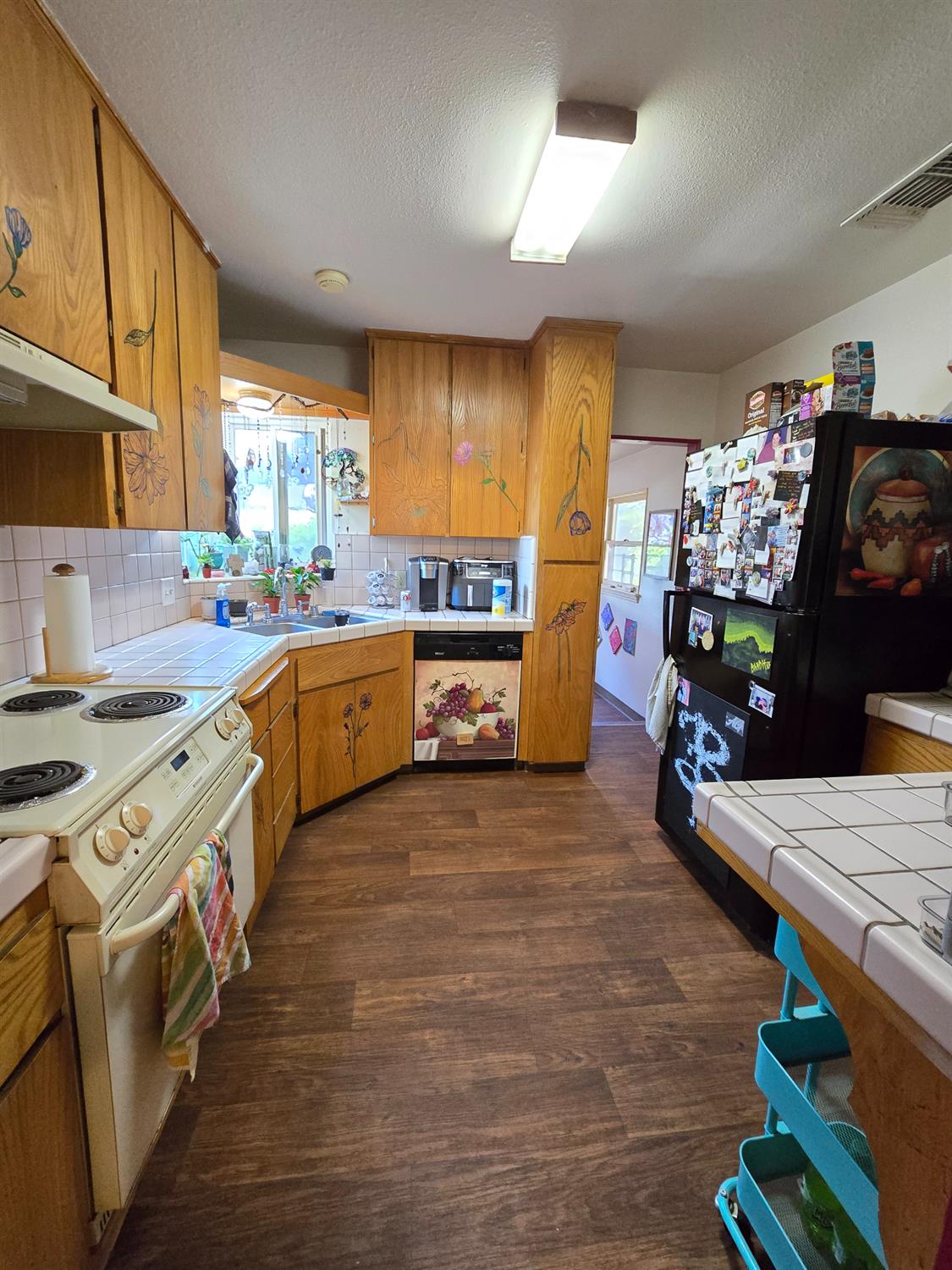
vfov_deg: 106.2
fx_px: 477
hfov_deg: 89.9
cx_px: 476
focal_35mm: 13
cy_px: 635
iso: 1250
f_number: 2.2
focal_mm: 2.2
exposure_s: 1/40
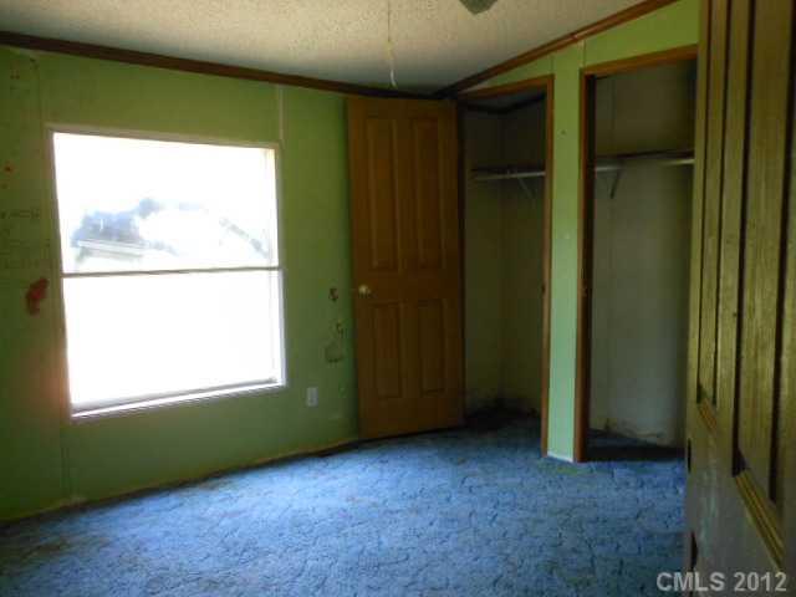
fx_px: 759
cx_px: 398
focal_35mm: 33
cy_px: 298
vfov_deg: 42.9
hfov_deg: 55.4
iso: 400
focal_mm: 6
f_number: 3.5
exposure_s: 1/50
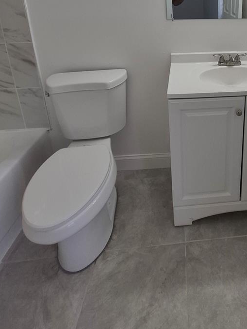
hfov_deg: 54.2
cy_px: 50
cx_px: 203
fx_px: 219
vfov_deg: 64.9
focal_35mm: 23
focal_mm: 1.74
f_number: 2.2
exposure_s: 1/120
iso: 64
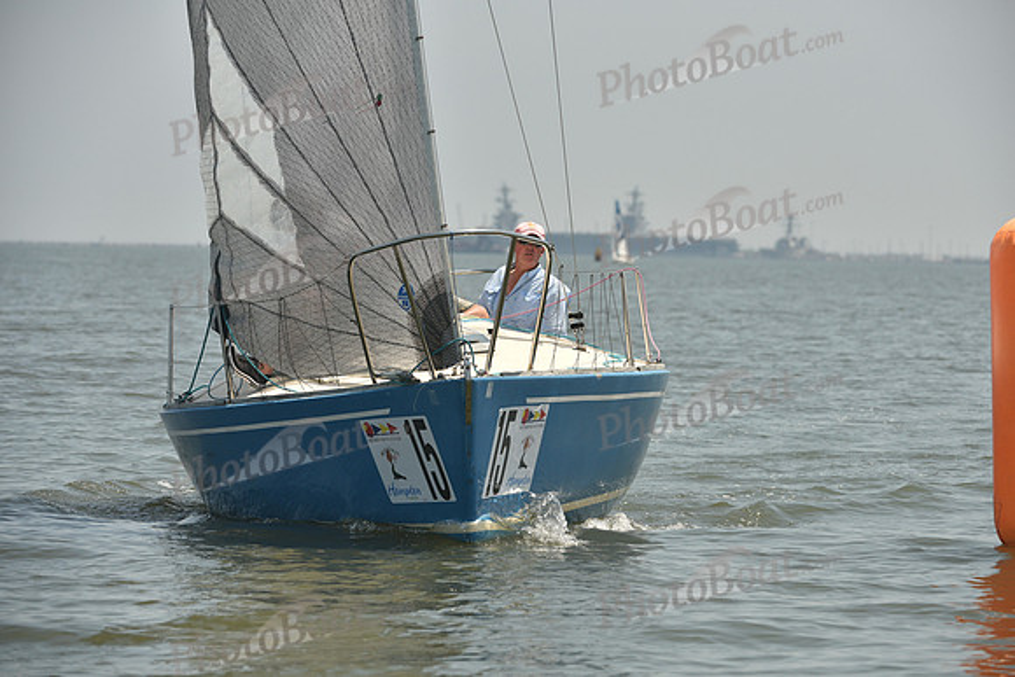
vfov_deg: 6.5
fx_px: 5922
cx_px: 508
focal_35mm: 210
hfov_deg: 9.8
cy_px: 338
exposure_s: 1/1600
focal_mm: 210
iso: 320
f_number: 6.3
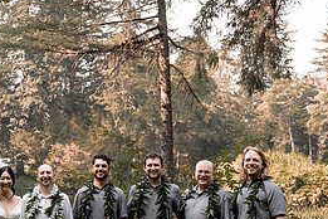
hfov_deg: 28.4
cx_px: 46
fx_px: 629
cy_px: 126
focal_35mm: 69
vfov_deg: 19.7
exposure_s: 1/1000
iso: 320
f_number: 2.8
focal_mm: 31
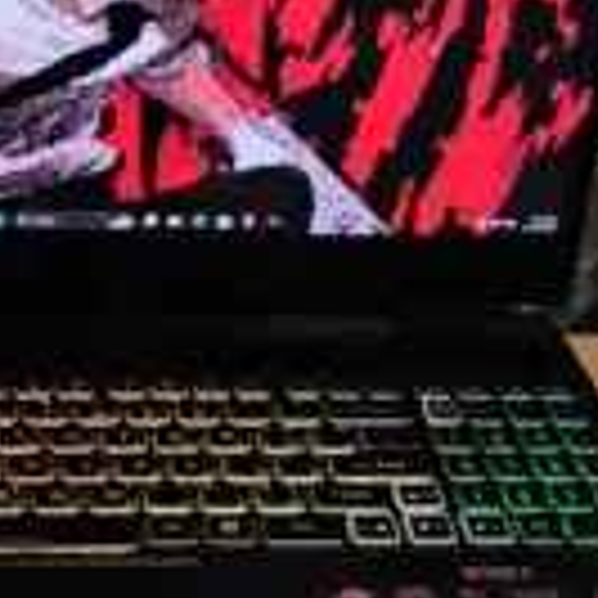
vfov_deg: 23.4
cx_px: 153
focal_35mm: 74
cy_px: 310
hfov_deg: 23.1
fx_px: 1446
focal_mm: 4.26
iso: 994
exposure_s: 1/50
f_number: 1.8
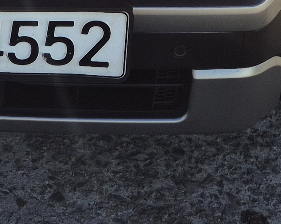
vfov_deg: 9.7
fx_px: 1139
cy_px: -356
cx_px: -99
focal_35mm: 137
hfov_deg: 13.5
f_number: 1.8
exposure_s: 1/1880
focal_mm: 5.4
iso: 25
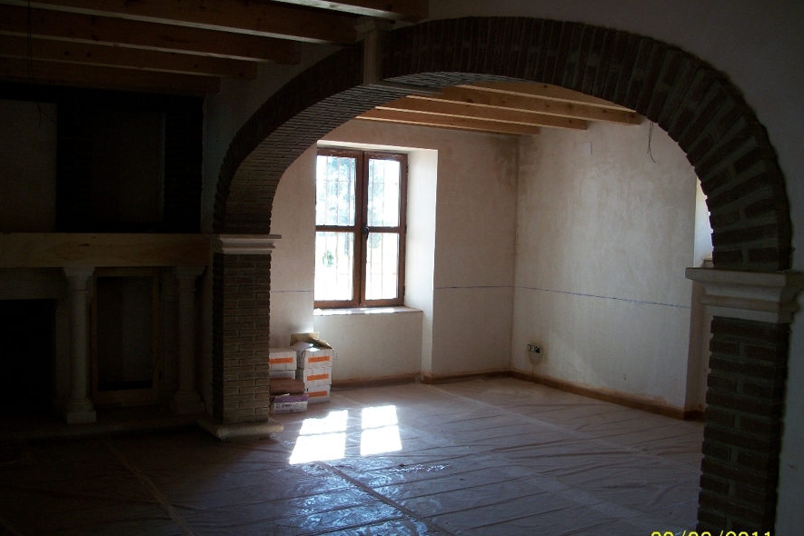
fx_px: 826
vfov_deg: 35.9
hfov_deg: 51.9
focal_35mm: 37
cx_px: 407
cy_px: 303
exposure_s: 1/125
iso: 116
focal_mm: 6.3
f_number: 3.1
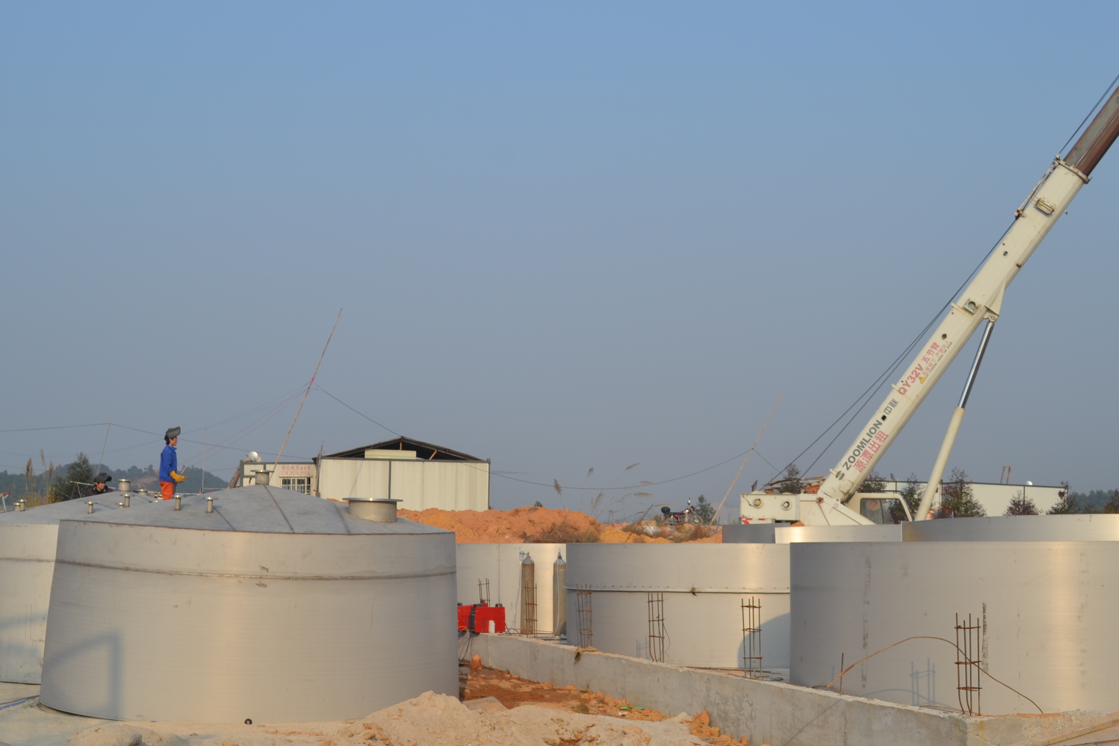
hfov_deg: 40.3
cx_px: 508
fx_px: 1523
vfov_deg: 27.4
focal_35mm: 49
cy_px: 465
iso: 100
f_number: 8
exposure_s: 1/250
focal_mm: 26
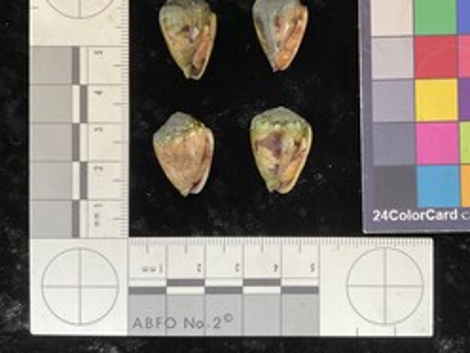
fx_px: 557
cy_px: 130
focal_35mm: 41
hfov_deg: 45.4
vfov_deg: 34.9
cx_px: 292
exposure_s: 1/60
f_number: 1.8
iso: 125
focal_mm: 3
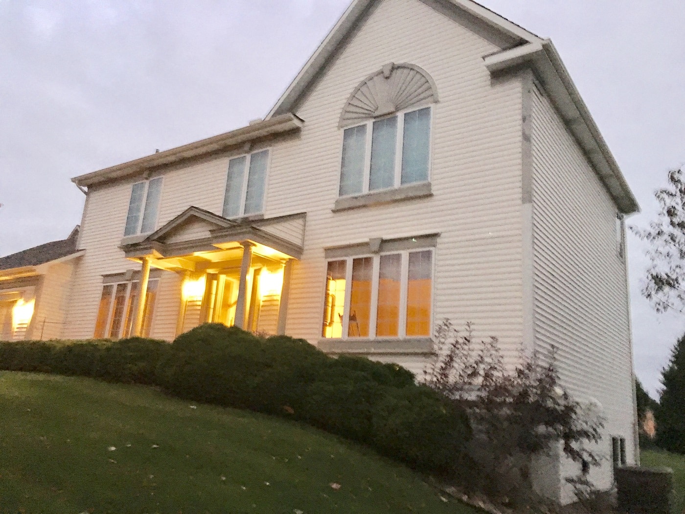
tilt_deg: +16.2
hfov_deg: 61.7
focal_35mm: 29
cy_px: 257
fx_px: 574
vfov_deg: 48.2
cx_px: 342
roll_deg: -4.5
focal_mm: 4.15
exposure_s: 1/15
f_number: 2.2
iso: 400
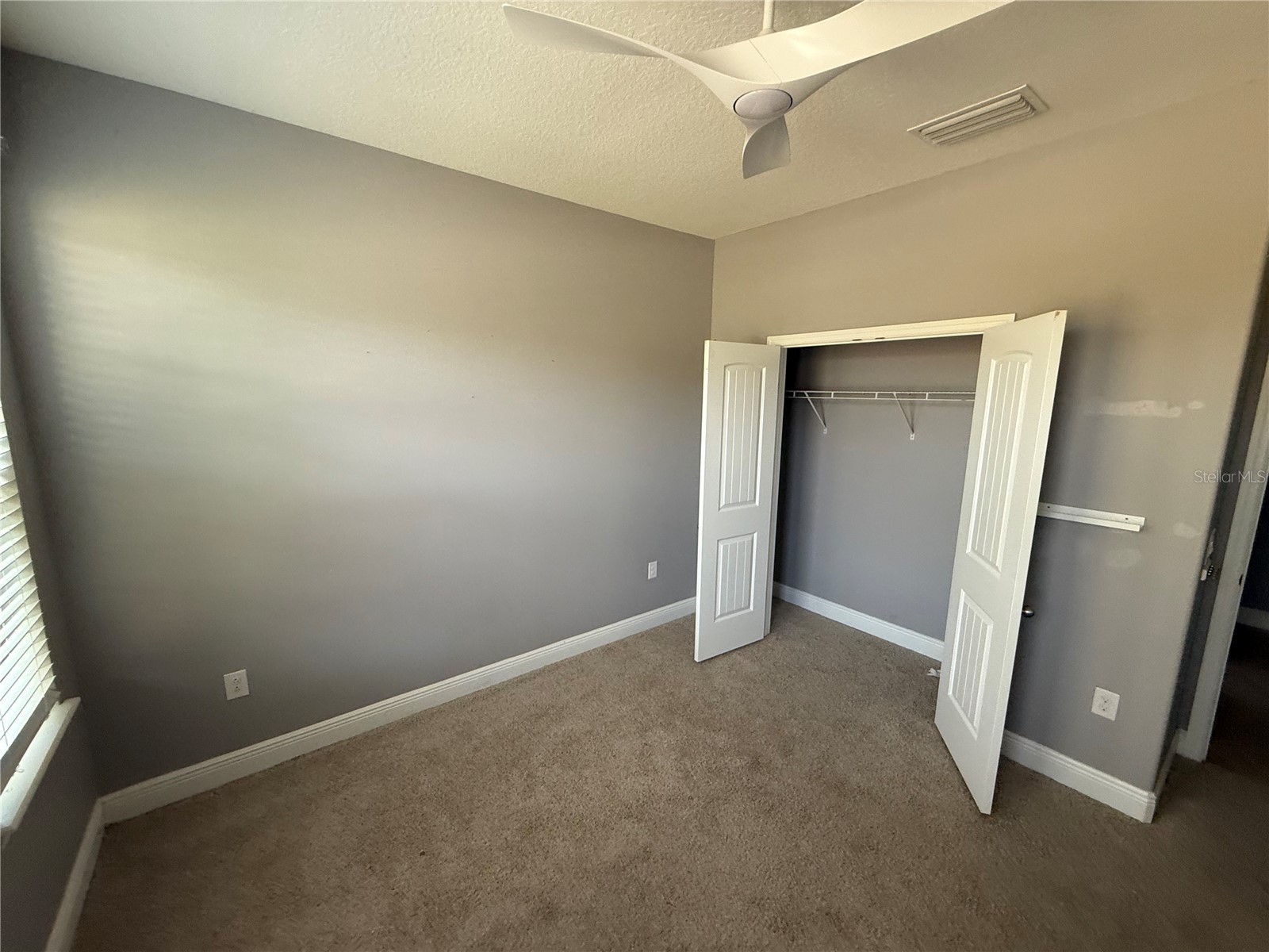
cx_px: 634
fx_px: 513
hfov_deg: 102.1
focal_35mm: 14
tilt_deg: -9.7
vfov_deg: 85.7
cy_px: 476
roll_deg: -1.1
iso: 320
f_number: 2.2
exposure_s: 1/91
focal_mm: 2.22
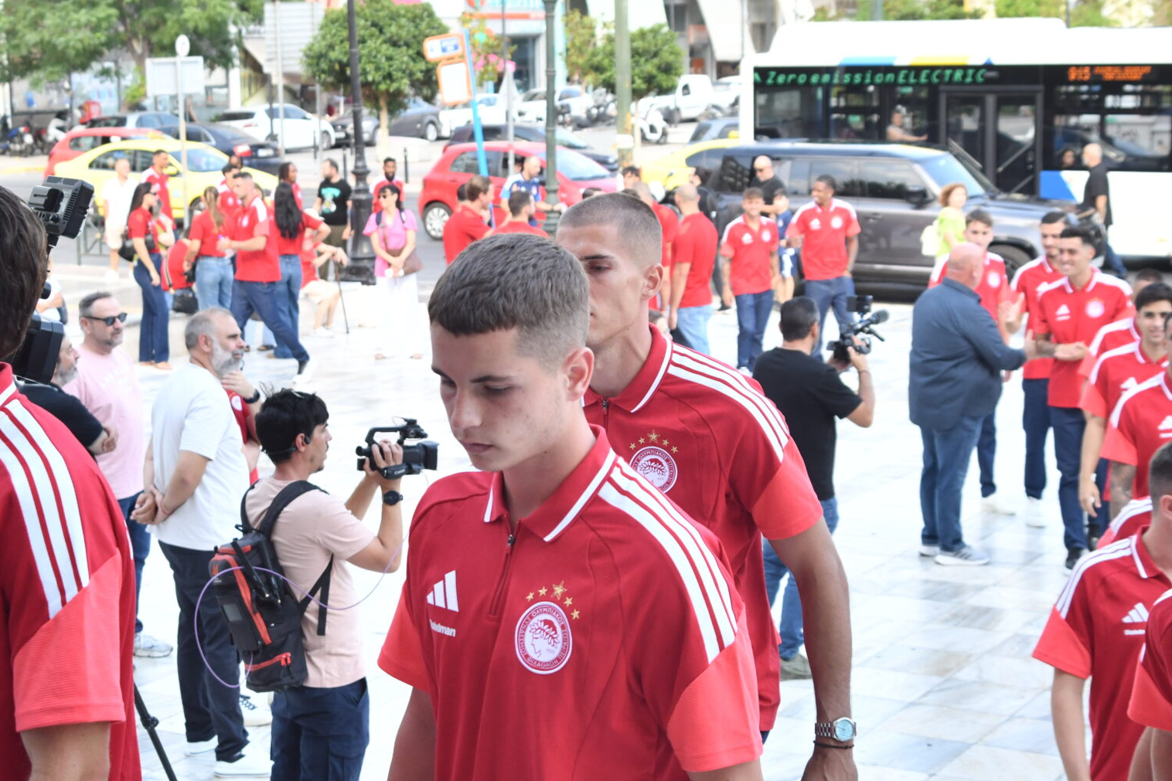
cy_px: 403
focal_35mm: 76
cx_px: 585
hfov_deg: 26.6
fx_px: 2474
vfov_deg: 18.0
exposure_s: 1/400
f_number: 6.3
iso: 800
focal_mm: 45
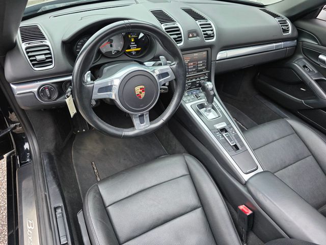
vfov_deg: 58.9
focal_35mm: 23
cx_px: 163
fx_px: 217
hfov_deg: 73.9
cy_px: 122
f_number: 1.7
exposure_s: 1/180
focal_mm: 6.3
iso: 50
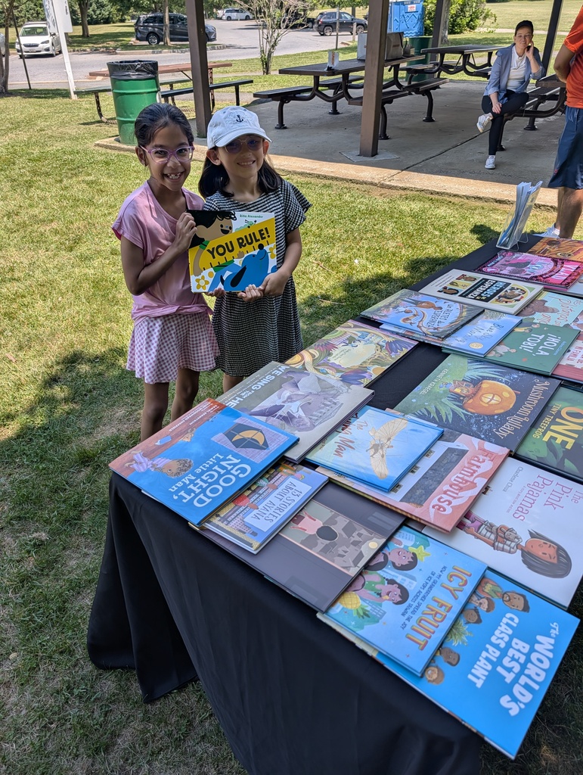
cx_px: 292
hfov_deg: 56.9
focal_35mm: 24
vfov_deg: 71.5
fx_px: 538
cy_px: 388
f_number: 1.68
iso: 22
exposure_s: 1/822
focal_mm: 6.9
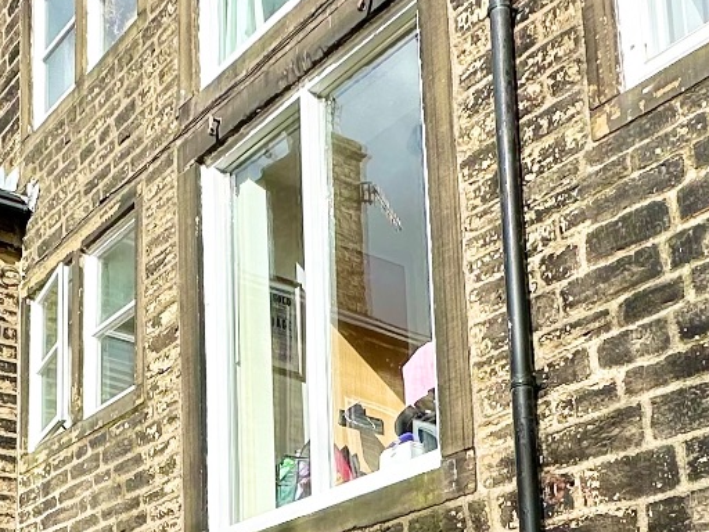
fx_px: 1147
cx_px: 132
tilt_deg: +9.5
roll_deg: +0.5
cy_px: 628
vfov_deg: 23.9
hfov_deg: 33.3
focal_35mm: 56
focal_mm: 2.22
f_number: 2.2
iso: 50
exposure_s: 1/1435
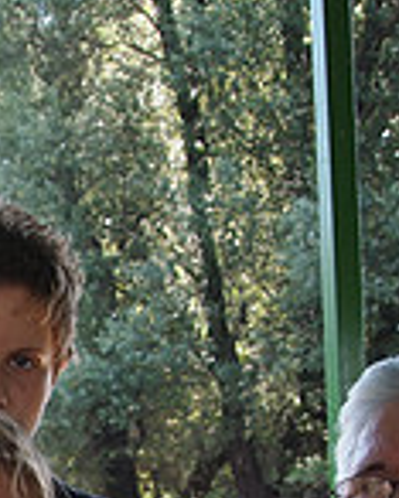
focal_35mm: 124
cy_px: 708
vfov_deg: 14.6
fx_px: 1828
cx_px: -242
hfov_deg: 11.8
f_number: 4.5
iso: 200
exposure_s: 1/100
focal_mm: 16
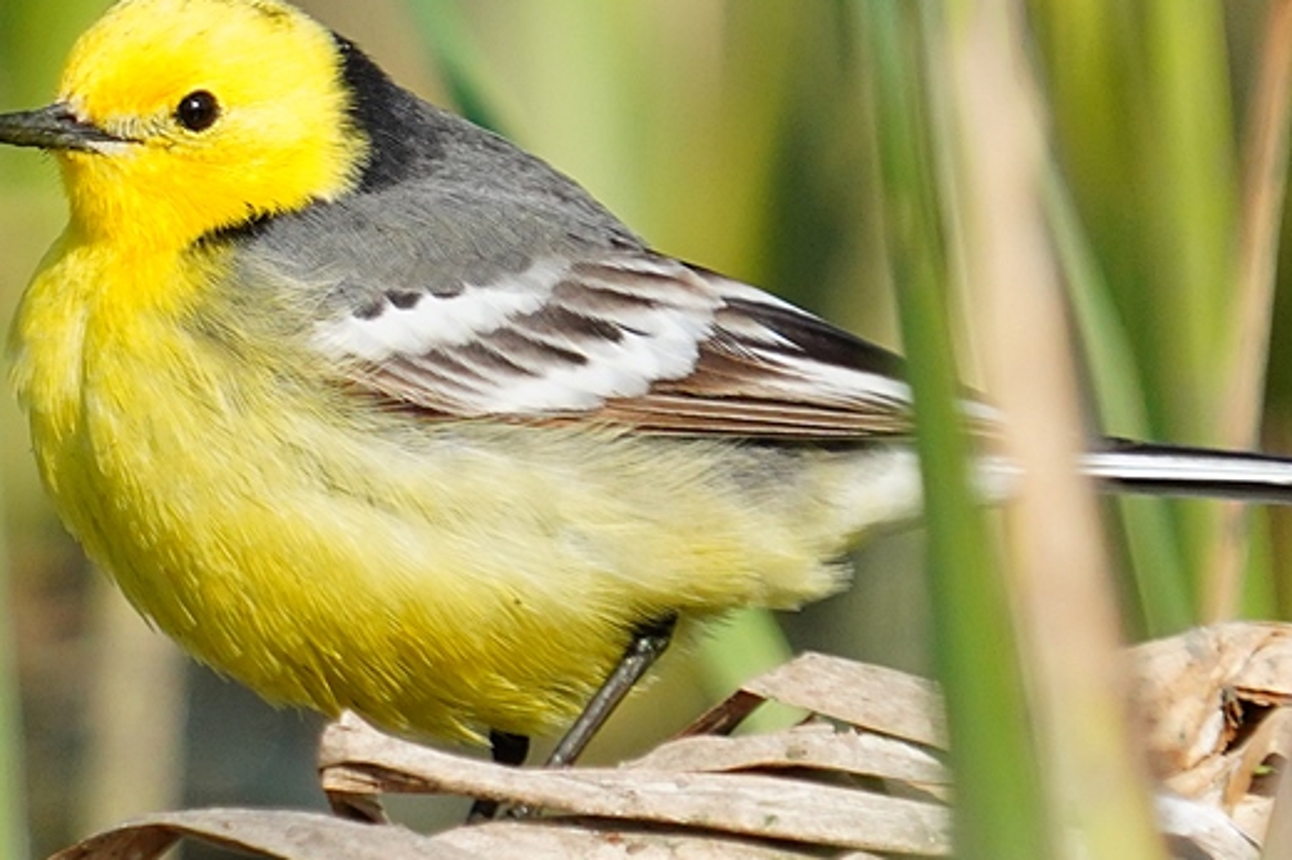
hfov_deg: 2.0
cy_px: 313
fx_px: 37264
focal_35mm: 1039
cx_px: 435
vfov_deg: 1.3
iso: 500
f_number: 6.3
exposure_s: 1/2000
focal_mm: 600
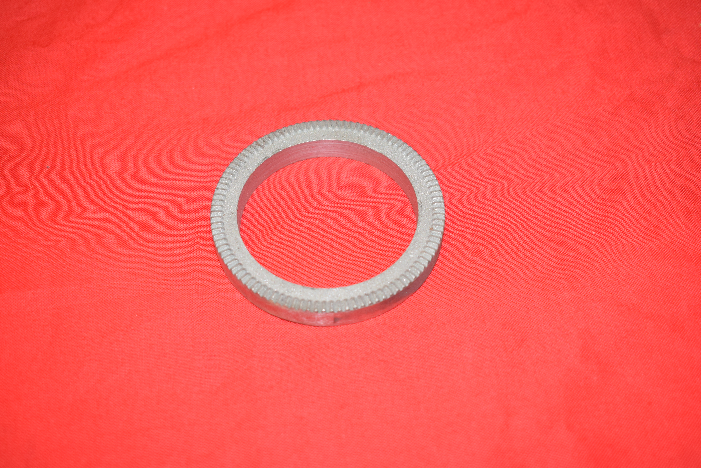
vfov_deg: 29.9
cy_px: 234
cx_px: 350
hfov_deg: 43.6
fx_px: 876
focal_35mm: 45
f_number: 5.6
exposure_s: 1/200
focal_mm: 30
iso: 800
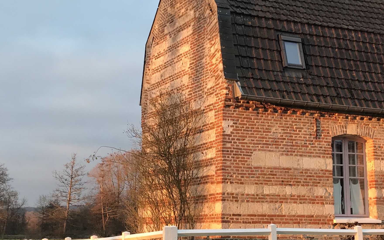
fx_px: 712
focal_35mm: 68
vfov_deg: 19.1
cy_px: 155
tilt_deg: +5.3
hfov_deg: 30.2
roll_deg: +1.1
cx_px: 213
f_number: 1.8
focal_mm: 3.99
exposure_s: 1/100
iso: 32
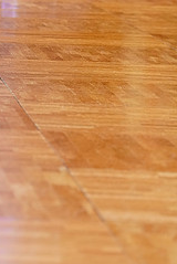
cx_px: -24
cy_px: -51
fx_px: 2353
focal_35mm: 320
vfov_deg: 6.4
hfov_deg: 4.3
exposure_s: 1/200
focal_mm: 132
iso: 1250
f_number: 3.5
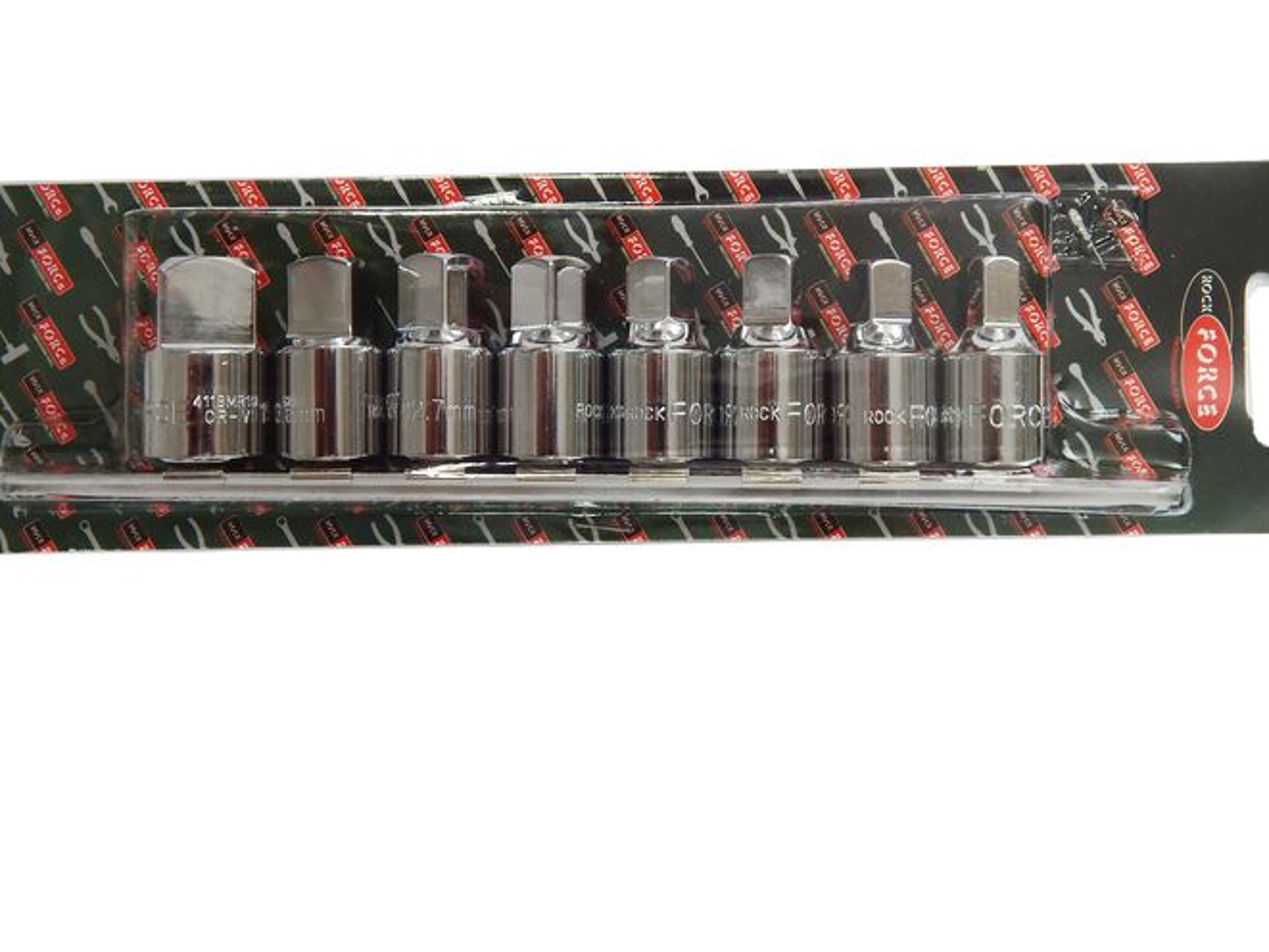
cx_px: 632
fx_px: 1687
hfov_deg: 41.2
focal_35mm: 46
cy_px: 388
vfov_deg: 31.5
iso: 140
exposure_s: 1/30
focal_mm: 6.8
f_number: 3.4
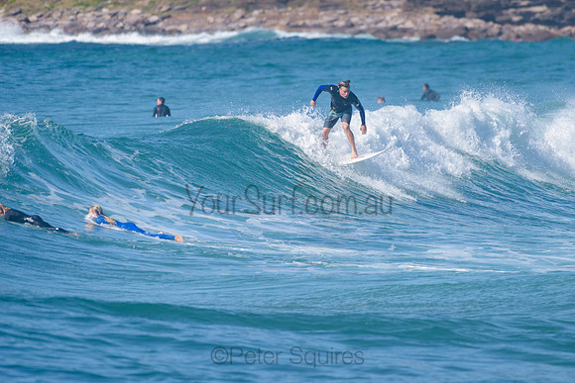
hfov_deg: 3.4
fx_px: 9789
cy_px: 151
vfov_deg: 2.2
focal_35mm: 613
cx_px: 352
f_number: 5.6
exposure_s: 1/2000
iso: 180
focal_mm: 500
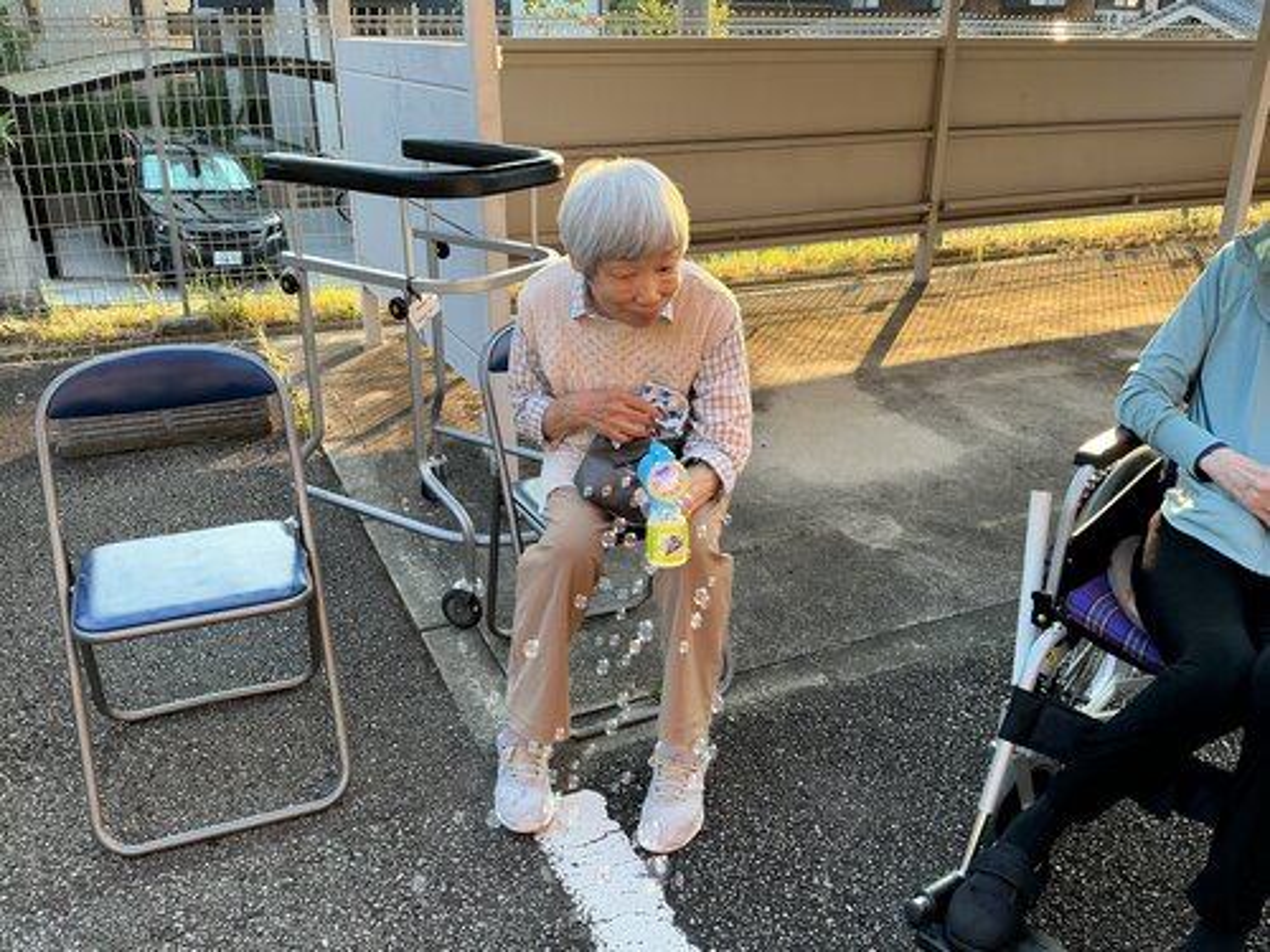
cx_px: 635
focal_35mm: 29
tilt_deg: -22.0
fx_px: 1064
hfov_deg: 61.7
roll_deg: -0.8
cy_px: 476
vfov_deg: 48.2
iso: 25
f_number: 1.8
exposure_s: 1/120
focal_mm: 3
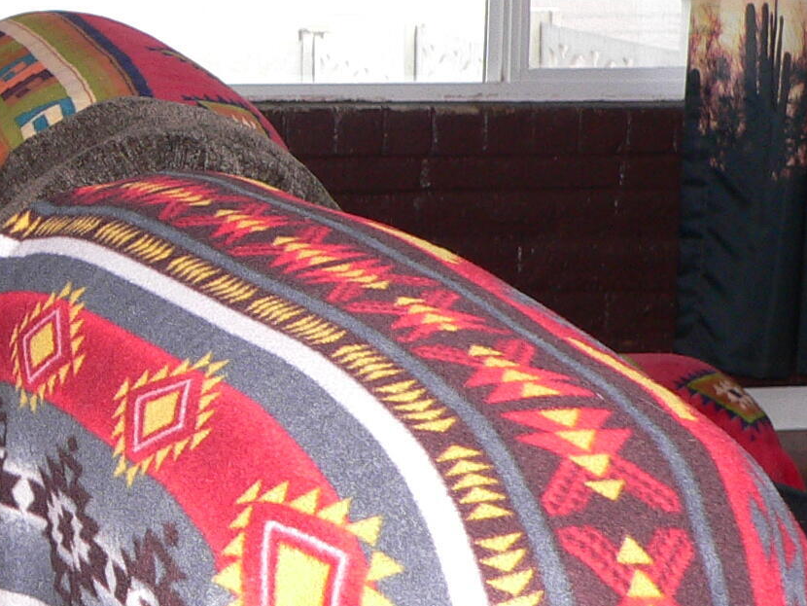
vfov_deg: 13.3
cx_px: -358
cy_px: 115
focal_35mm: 111
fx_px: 2588
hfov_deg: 16.4
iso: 150
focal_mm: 6
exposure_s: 1/60
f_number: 2.8
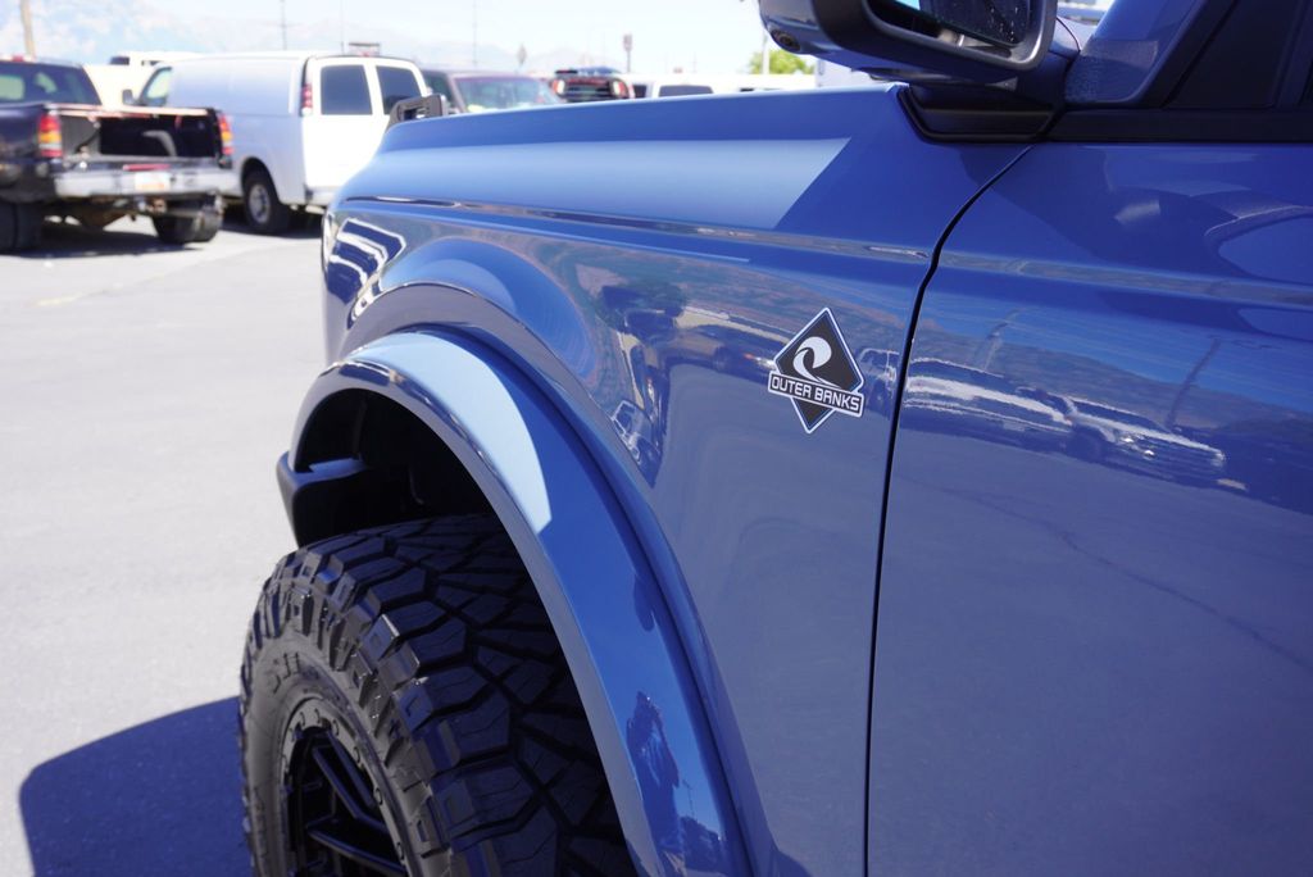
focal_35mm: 32
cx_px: 656
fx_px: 1149
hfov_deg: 59.5
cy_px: 438
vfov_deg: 41.8
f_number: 5.6
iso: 100
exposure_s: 1/125
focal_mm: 21
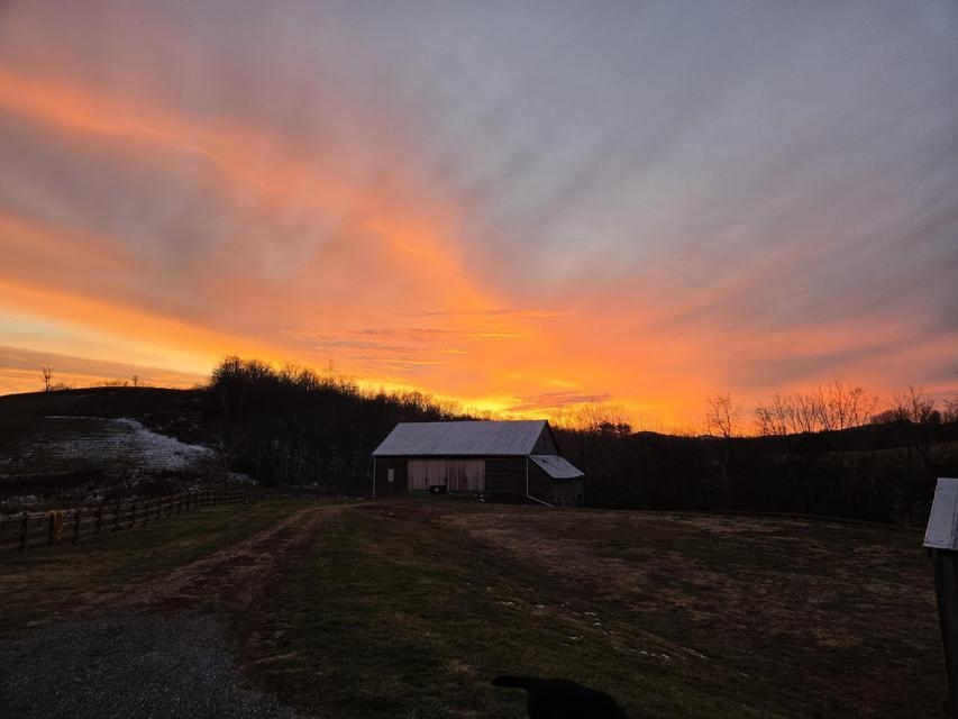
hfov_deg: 73.9
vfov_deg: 58.9
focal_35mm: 23
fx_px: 637
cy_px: 360
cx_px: 479
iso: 50
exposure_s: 1/180
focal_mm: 5.4
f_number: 1.8
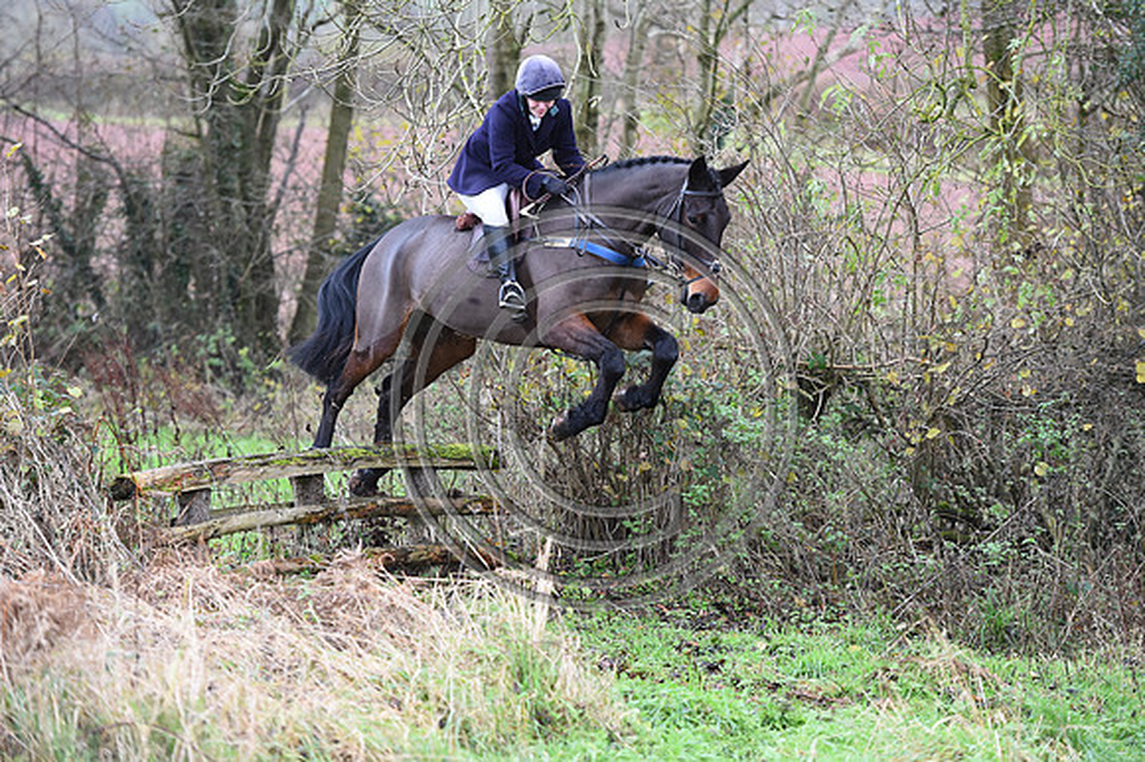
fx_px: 4291
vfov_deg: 10.1
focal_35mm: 135
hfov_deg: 15.2
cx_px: 572
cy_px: 381
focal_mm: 135
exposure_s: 1/1000
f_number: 3.5
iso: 1800
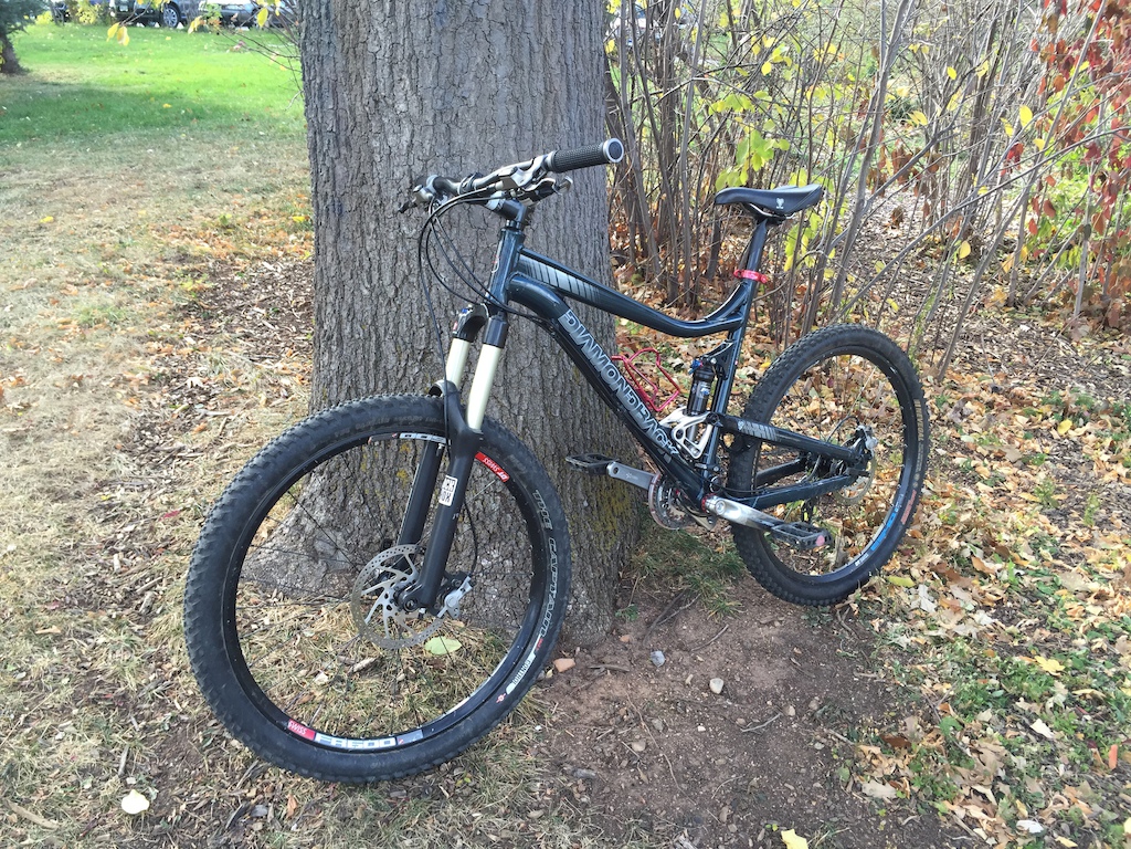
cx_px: 566
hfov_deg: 61.7
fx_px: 948
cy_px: 424
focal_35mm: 29
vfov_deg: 48.2
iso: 50
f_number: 2.2
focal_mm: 4.15
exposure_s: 1/120
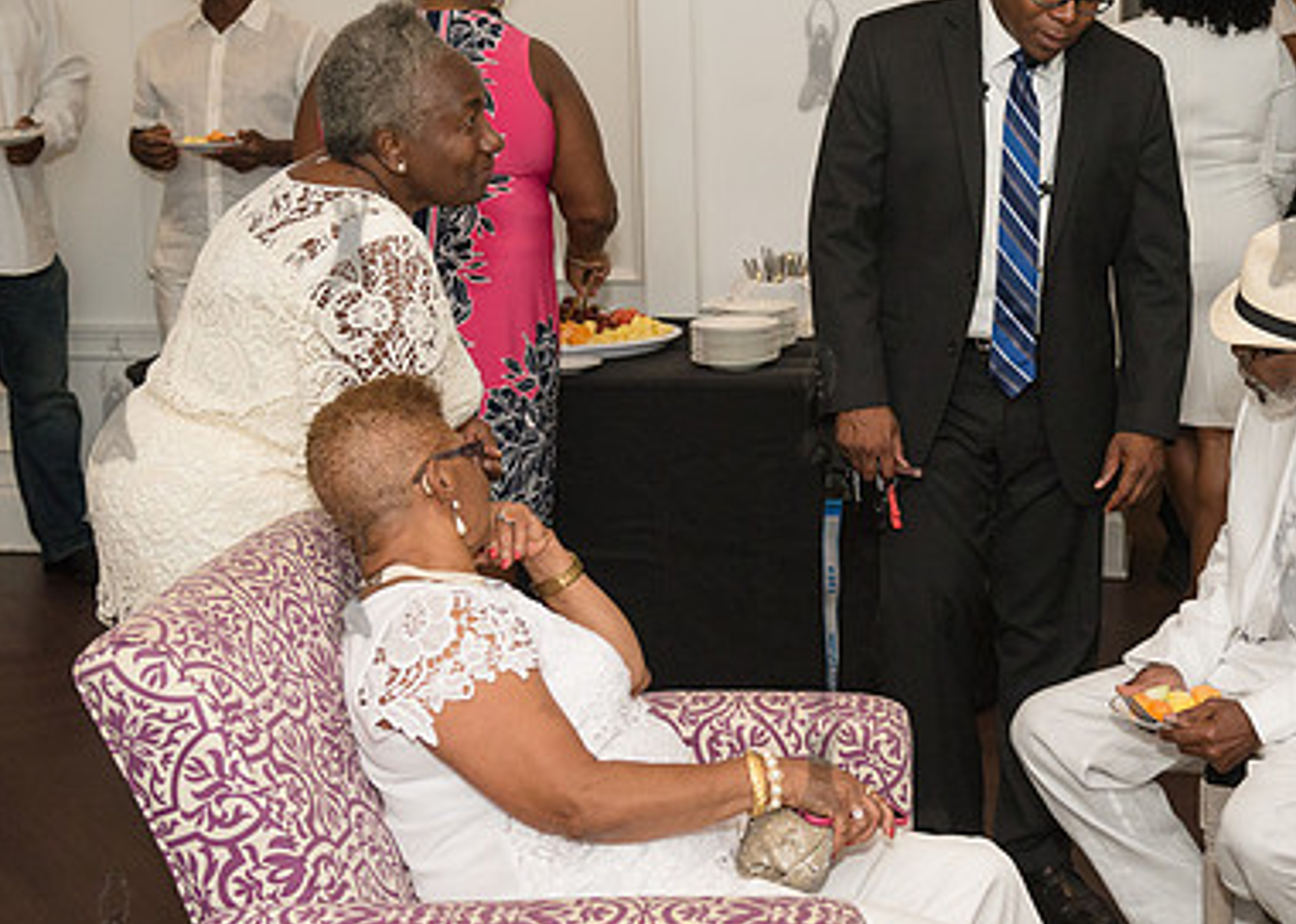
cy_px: 336
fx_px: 2244
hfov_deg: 31.6
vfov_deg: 23.2
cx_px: 983
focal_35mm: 61
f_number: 4
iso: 1600
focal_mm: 35
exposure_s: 1/400
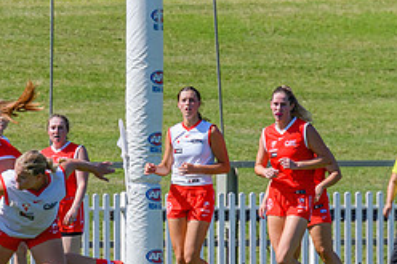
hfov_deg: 1.9
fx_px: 11791
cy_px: 197
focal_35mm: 1070
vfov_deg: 1.3
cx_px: -210
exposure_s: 1/2000
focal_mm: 280
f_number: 6.3
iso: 800
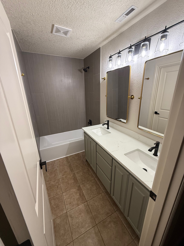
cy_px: 123
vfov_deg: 102.1
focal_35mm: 14
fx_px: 99
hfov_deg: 85.7
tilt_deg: -17.5
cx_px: 92
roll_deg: +1.5
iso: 250
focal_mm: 2.22
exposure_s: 1/120
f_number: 2.2
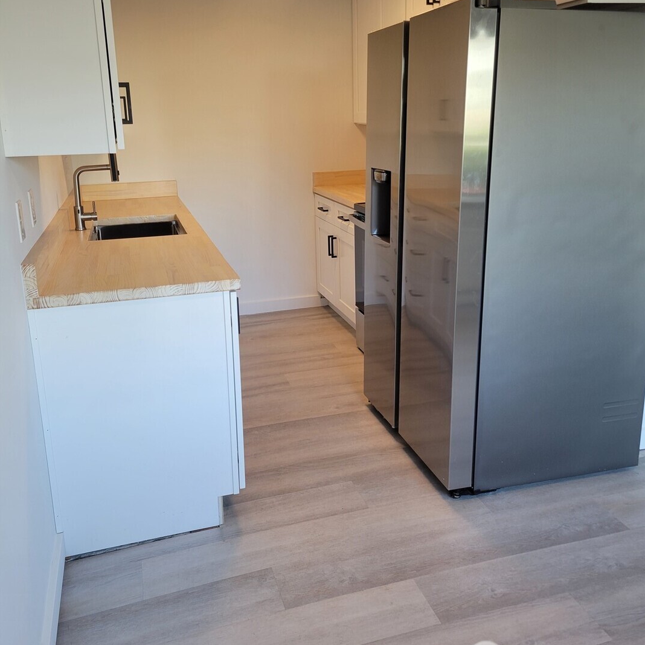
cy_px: 254
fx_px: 654
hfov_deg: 52.5
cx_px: 325
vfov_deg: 52.1
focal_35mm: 31
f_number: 1.8
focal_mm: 5.4
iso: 100
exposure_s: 1/120
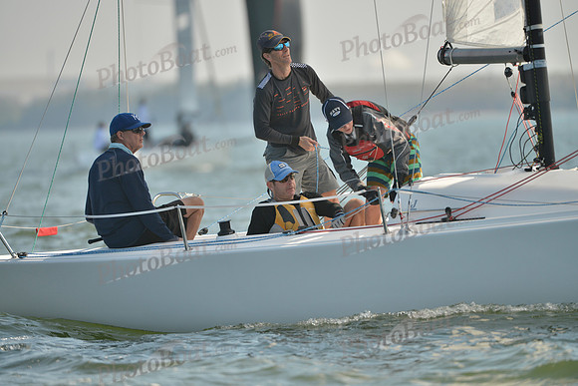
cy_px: 193
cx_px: 289
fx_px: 6423
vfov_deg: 3.4
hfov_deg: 5.2
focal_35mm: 400
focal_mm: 400
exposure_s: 1/1600
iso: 280
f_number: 4.5
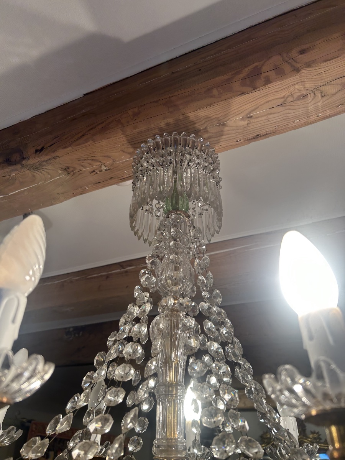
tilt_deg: +34.5
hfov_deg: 53.1
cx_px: 172
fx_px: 346
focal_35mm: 26
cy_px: 230
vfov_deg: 67.3
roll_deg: -1.6
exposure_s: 1/100
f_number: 1.5
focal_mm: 5.7
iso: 40
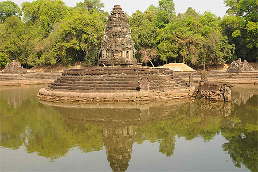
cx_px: 129
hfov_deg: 43.6
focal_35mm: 45
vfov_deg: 29.8
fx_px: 322
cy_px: 86
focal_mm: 30
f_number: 8
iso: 200
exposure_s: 1/200
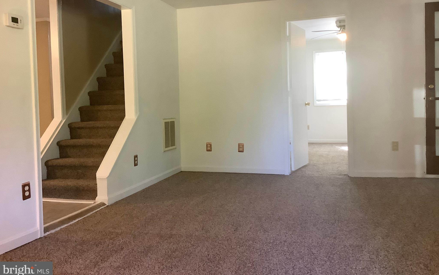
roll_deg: +2.3
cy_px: 114
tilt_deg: -1.0
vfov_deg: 38.2
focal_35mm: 33
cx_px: 219
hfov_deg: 58.1
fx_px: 395
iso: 250
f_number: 2.4
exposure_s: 1/60
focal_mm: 3.3
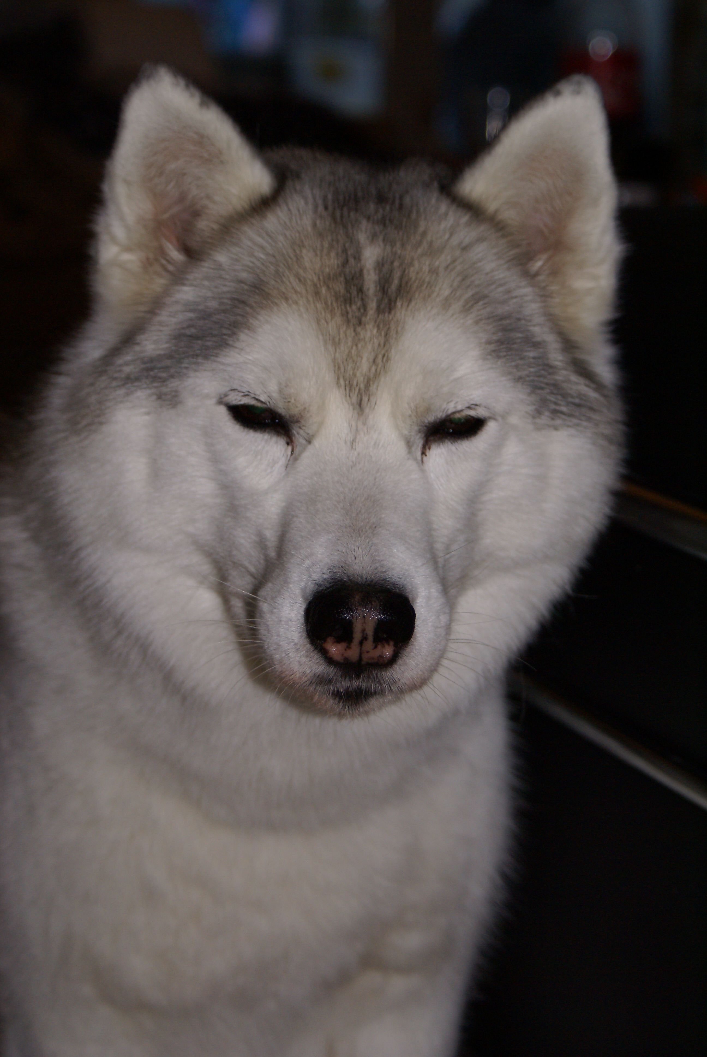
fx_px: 2643
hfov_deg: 15.2
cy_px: 528
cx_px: 354
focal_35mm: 90
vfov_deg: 22.6
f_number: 5.6
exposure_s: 1/100
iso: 400
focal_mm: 60
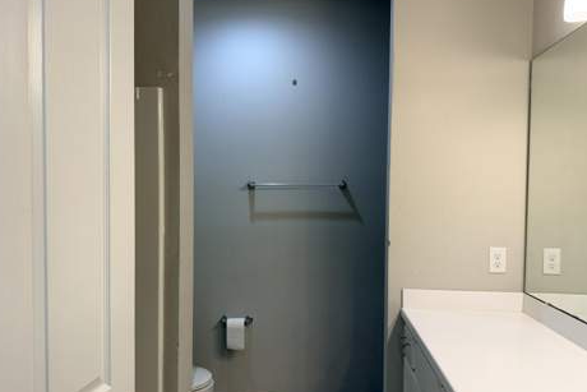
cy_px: 210
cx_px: 288
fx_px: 424
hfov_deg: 69.4
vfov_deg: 49.5
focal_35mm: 26
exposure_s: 1/120
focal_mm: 6.76
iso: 80
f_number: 1.78
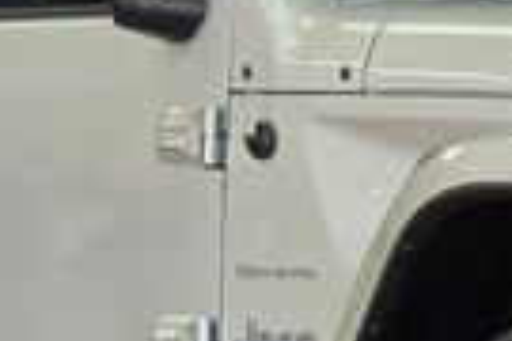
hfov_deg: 6.0
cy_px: 341
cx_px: 539
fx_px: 4835
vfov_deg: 4.0
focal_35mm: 340
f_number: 2.4
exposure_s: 1/120
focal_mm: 7
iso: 80
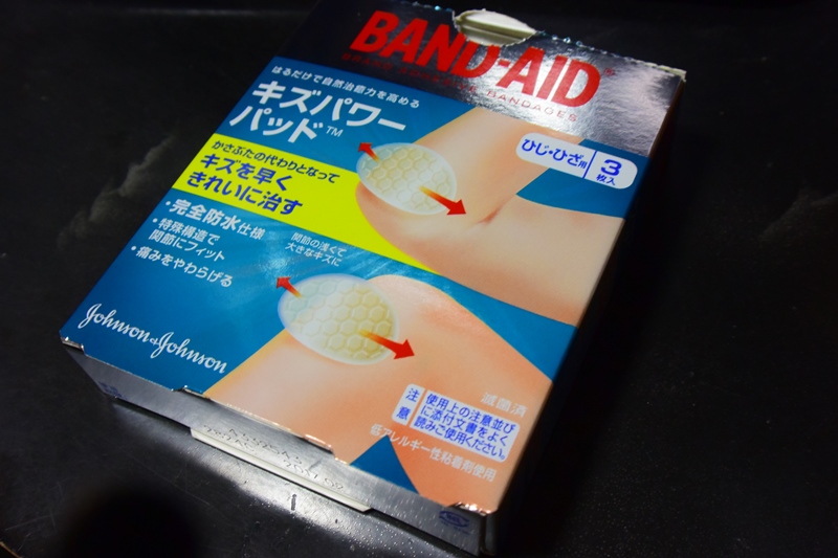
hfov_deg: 48.5
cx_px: 419
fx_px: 931
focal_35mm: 40
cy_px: 279
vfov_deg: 33.4
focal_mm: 15.1
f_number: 5.6
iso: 800
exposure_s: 1/13
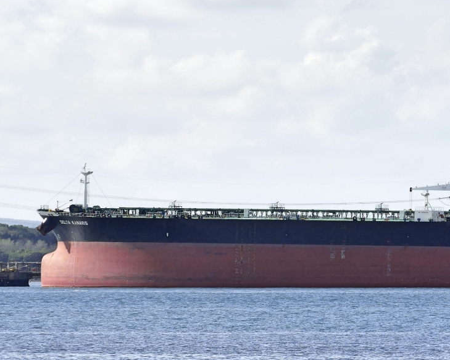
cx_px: 525
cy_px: 228
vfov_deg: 3.0
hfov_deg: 3.8
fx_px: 6818
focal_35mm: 512
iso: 125
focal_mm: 80.51
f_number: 5.6
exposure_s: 1/800
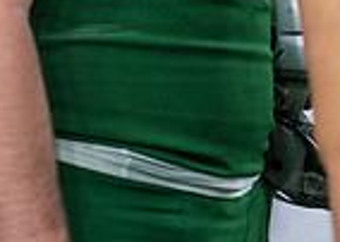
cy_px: -216
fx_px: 5573
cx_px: -227
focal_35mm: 578
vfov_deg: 2.5
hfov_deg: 3.5
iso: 500
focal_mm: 135
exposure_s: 1/400
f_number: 1.8
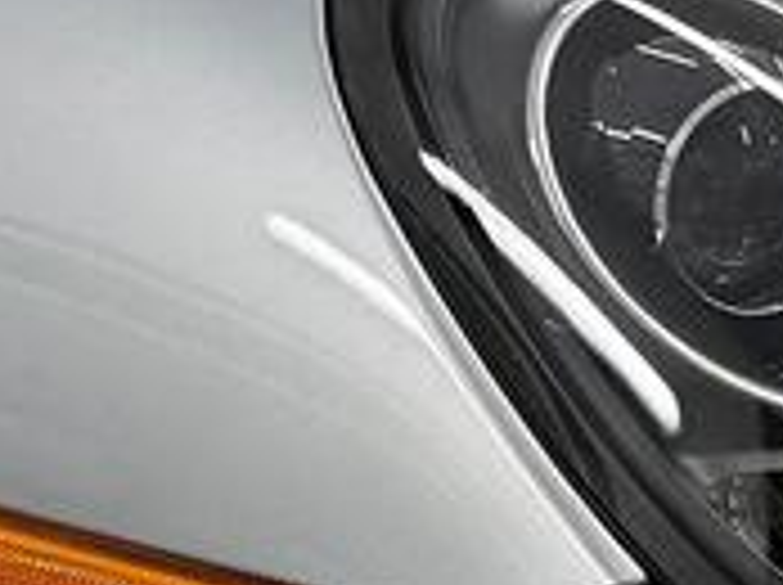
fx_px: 3998
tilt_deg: -16.7
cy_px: 752
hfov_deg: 10.7
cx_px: 1210
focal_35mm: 177
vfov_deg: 8.3
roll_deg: -2.0
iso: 64
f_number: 1.78
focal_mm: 6.76
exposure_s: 1/120
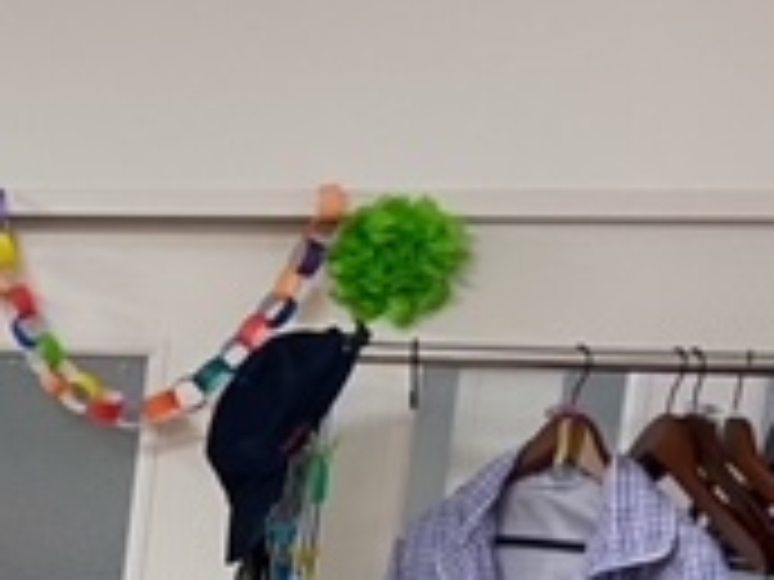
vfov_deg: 14.3
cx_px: -598
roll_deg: -4.3
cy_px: 859
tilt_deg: -6.0
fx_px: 2169
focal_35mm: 97
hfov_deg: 16.9
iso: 125
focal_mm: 4.25
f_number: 1.8
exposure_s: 1/50
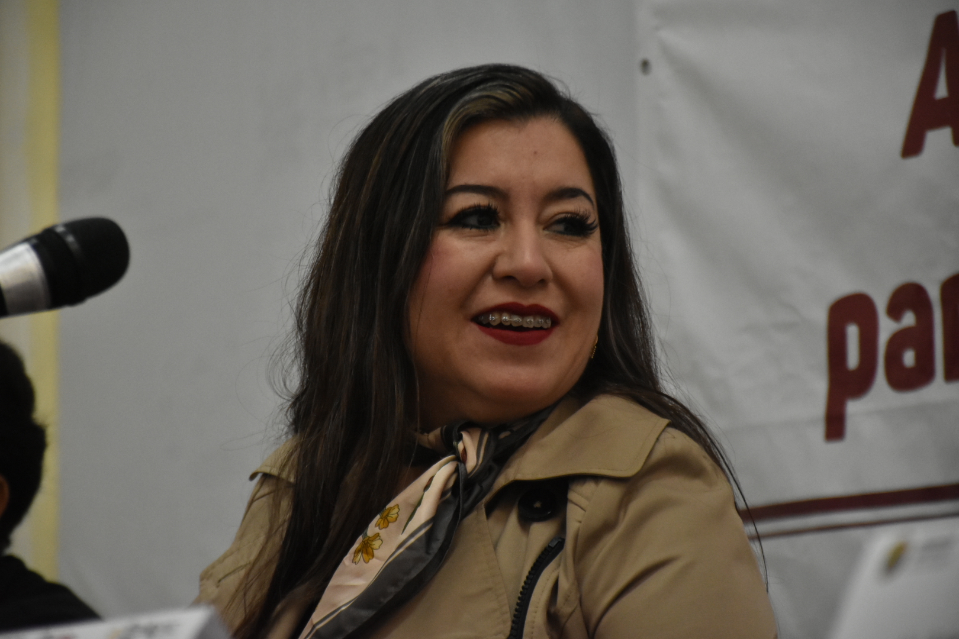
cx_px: 480
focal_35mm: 195
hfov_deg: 10.5
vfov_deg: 7.0
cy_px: 320
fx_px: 5194
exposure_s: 1/125
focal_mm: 130
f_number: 5.6
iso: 2500
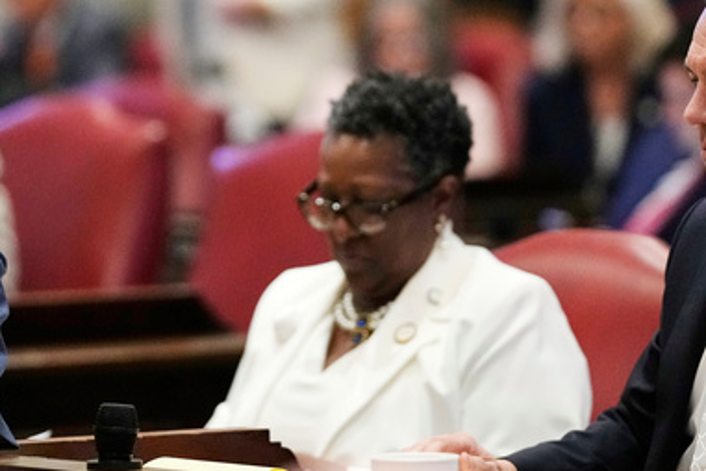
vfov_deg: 3.8
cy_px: 128
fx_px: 7118
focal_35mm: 363
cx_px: 261
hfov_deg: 5.7
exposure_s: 1/250
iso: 3200
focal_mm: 135
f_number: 1.8
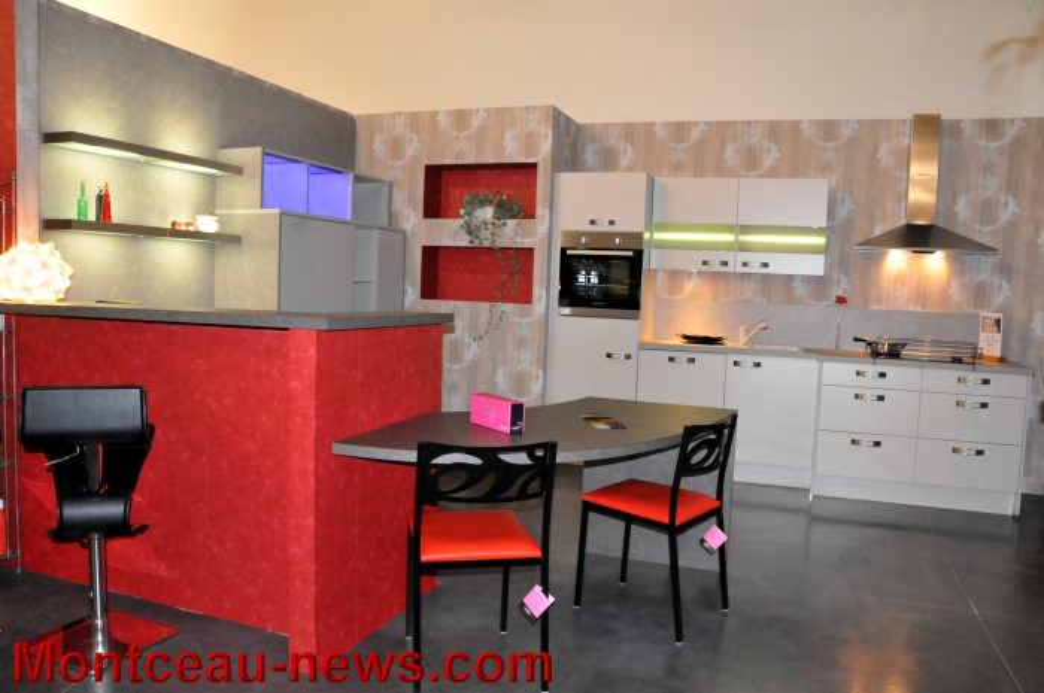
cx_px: 522
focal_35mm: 27
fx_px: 782
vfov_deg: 47.8
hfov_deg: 67.4
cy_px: 346
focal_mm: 18
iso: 3200
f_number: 7.1
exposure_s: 1/60
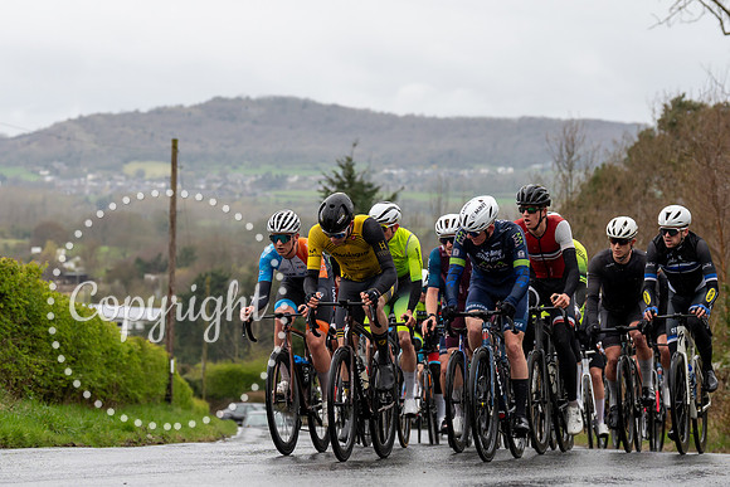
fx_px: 3145
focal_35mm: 155
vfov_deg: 8.9
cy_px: 235
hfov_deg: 13.2
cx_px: 358
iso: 400
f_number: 4
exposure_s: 1/1000
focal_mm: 100
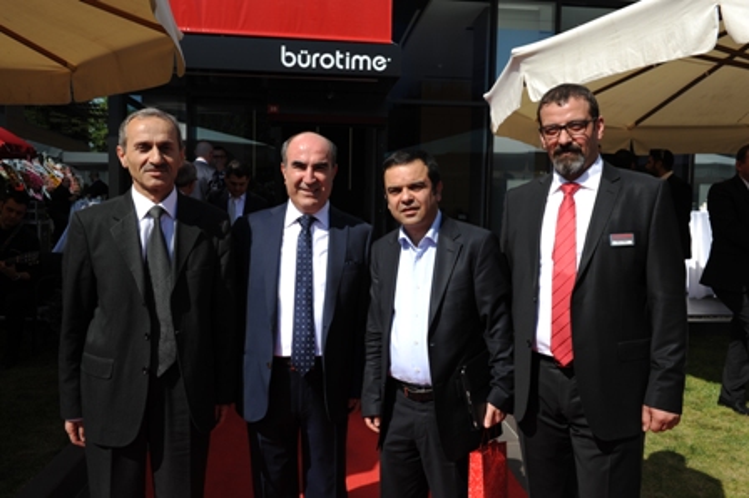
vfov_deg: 41.1
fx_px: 665
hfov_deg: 58.8
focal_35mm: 32
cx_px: 374
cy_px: 249
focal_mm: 32
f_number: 8
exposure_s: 1/250
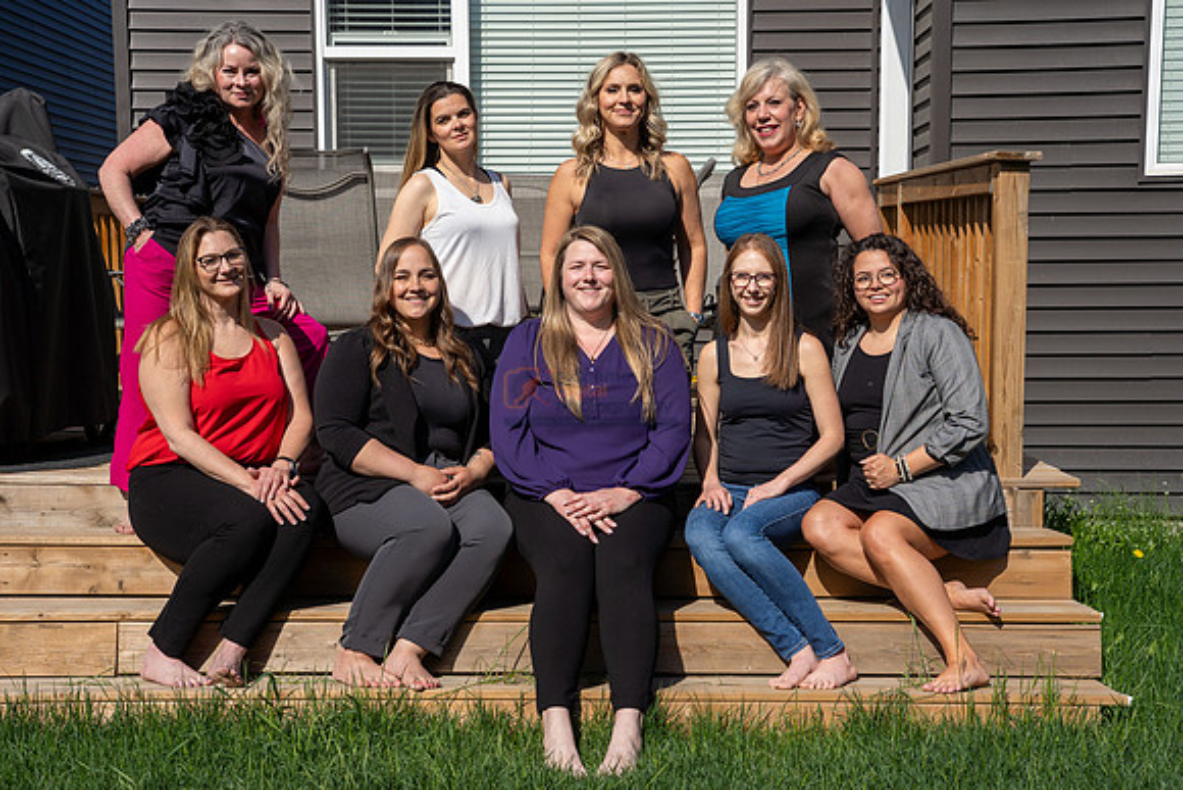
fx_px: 1584
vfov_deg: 28.0
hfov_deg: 41.0
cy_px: 395
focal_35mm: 48
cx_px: 581
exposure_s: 1/1000
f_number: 7.1
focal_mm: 45
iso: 320
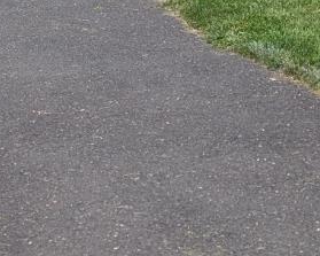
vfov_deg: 11.0
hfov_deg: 14.9
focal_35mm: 126
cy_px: -271
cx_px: -30
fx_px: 1193
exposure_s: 1/1045
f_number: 1.68
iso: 19
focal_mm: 6.9
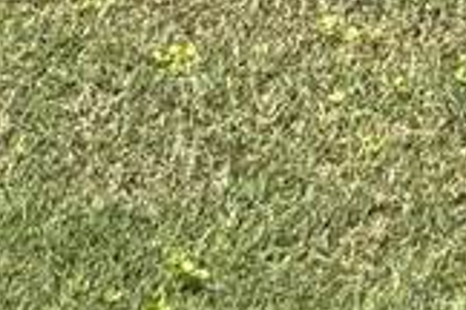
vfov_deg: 8.8
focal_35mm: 115
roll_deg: -1.6
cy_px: -738
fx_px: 1488
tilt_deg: +1.2
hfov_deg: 16.1
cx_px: 731
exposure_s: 1/1748
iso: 50
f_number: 2.2
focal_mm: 2.22
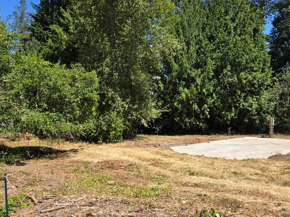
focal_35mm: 30
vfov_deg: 46.7
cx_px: 158
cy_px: 117
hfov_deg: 59.9
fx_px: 251
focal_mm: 5.4
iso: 25
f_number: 1.8
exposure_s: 1/1272
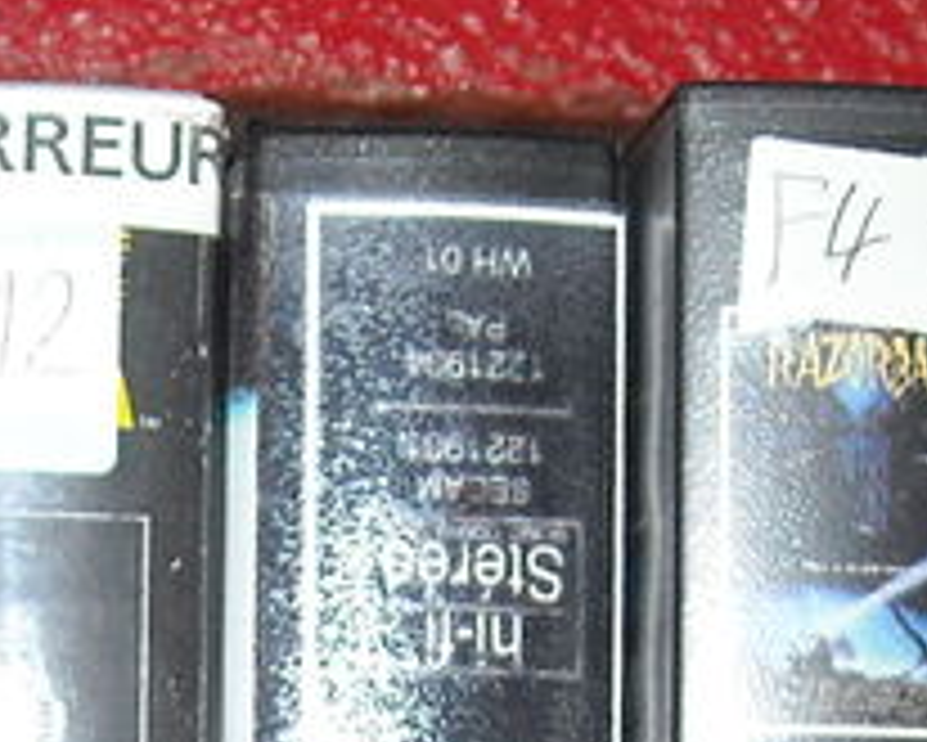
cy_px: 1309
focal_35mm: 166
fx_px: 4556
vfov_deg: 8.9
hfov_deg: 11.3
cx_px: -243
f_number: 2.8
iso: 64
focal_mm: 5.7
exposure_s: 1/60
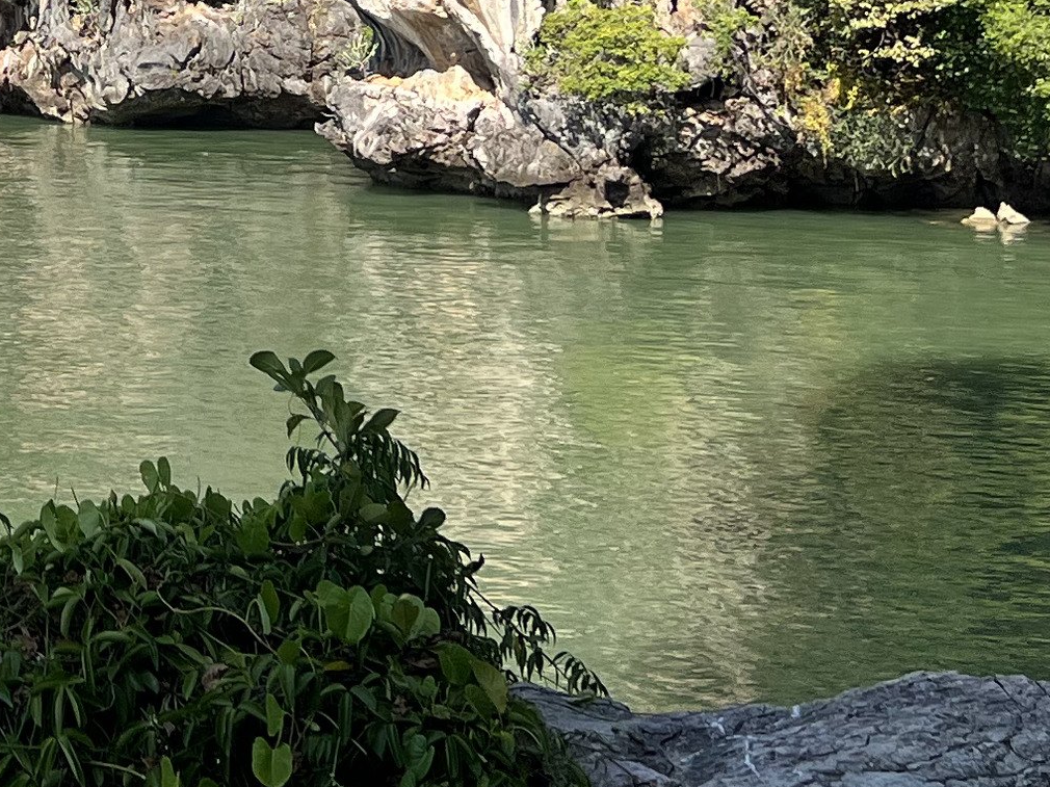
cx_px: -313
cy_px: -516
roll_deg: +0.0
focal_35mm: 103
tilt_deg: +7.4
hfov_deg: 17.9
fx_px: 3124
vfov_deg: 13.3
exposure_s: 1/3831
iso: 50
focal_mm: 5.7
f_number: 1.5
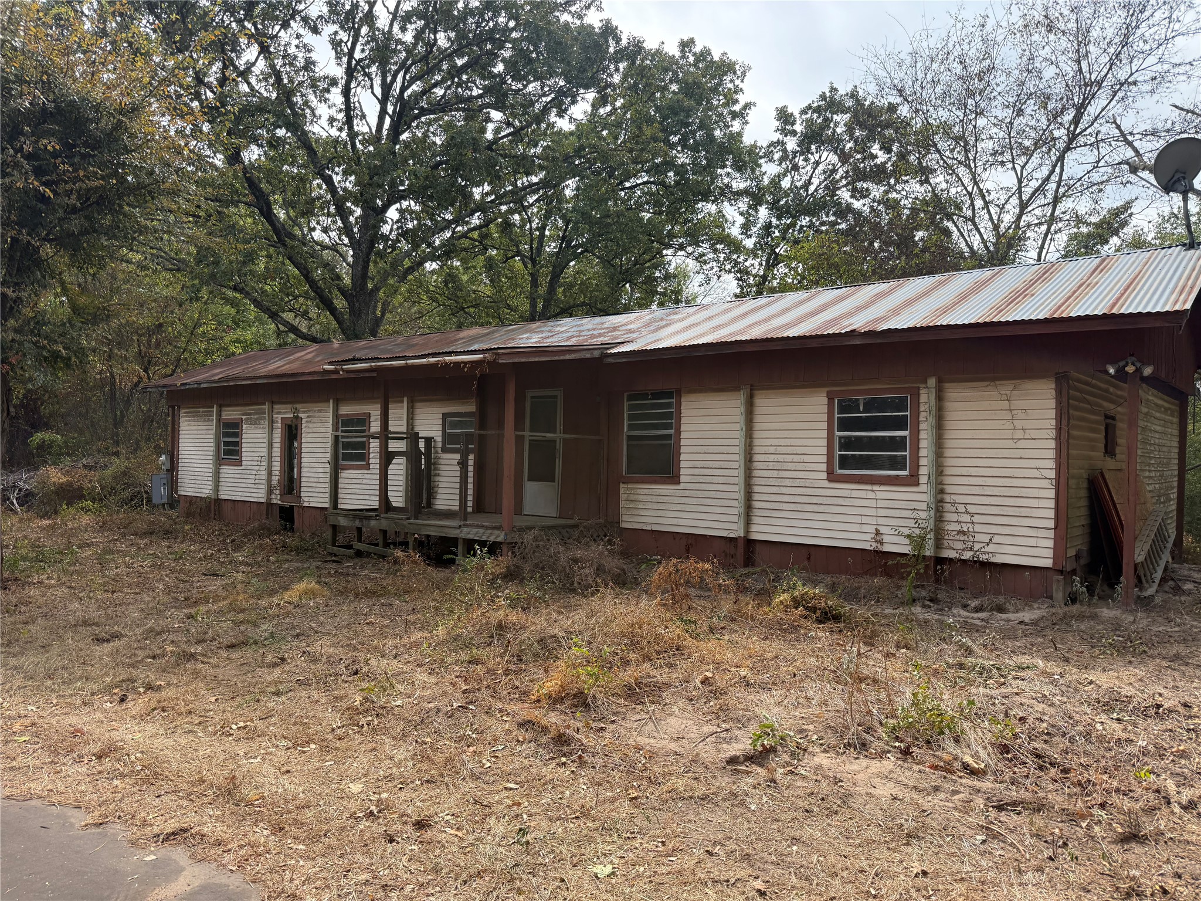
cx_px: 600
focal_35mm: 24
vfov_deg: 56.8
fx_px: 833
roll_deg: +1.7
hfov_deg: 71.6
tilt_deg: +3.6
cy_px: 450
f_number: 1.78
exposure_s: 1/2370
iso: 100
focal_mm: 6.76
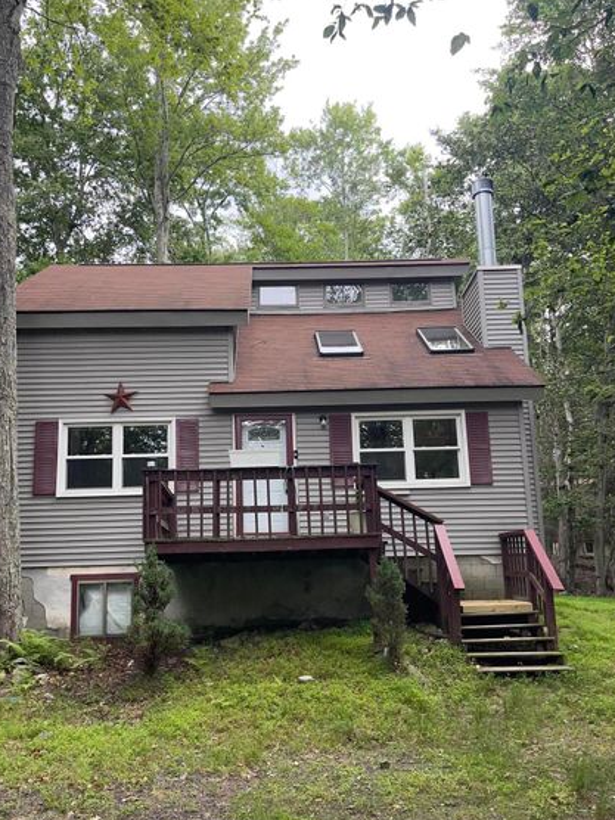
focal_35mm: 30
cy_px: 456
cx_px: 291
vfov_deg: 59.8
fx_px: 711
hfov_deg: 46.8
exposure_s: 1/836
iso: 32
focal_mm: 5.1
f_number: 1.6
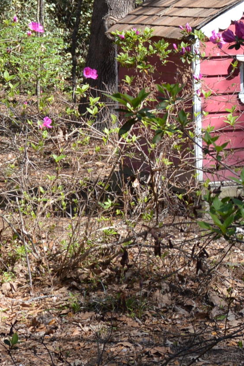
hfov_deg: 10.1
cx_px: 397
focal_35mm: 130
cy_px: -15
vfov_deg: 15.4
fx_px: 1322
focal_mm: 24
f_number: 5.6
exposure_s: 1/125
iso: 100
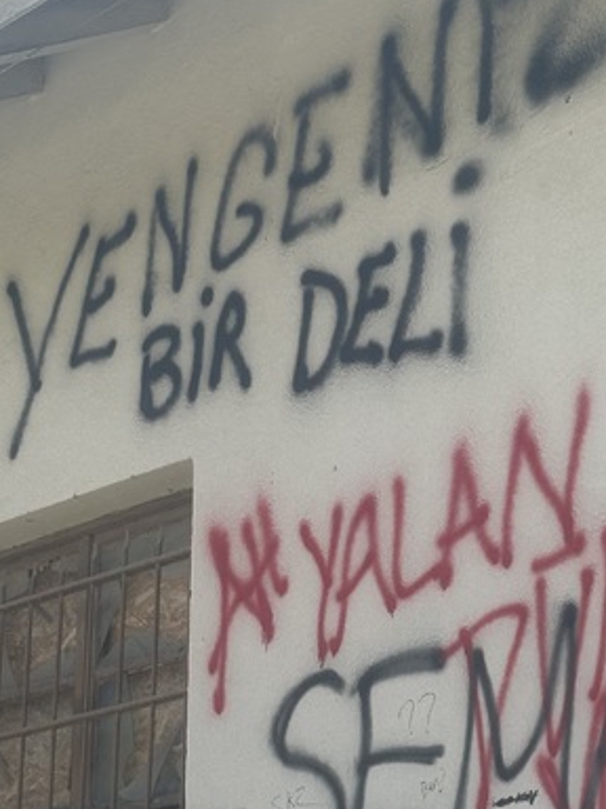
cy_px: 552
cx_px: 368
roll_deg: -1.2
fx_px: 2684
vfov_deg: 17.1
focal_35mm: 115
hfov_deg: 12.9
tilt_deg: +14.7
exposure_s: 1/2732
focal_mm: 6.86
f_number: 1.78
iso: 64
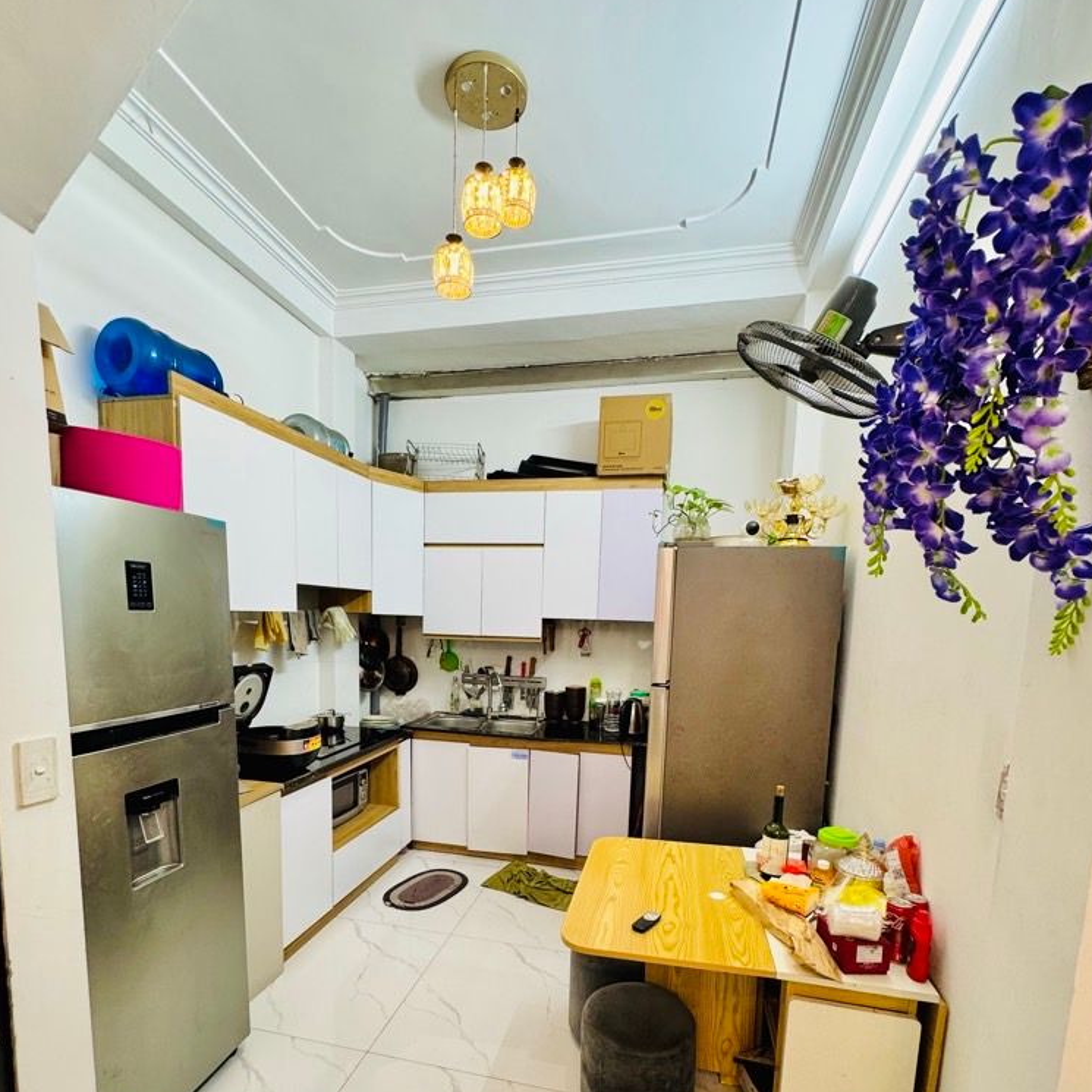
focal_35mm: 17
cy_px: 685
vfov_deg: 82.3
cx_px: 535
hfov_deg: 84.0
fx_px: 607
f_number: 2.2
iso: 200
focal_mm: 2.22
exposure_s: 1/100
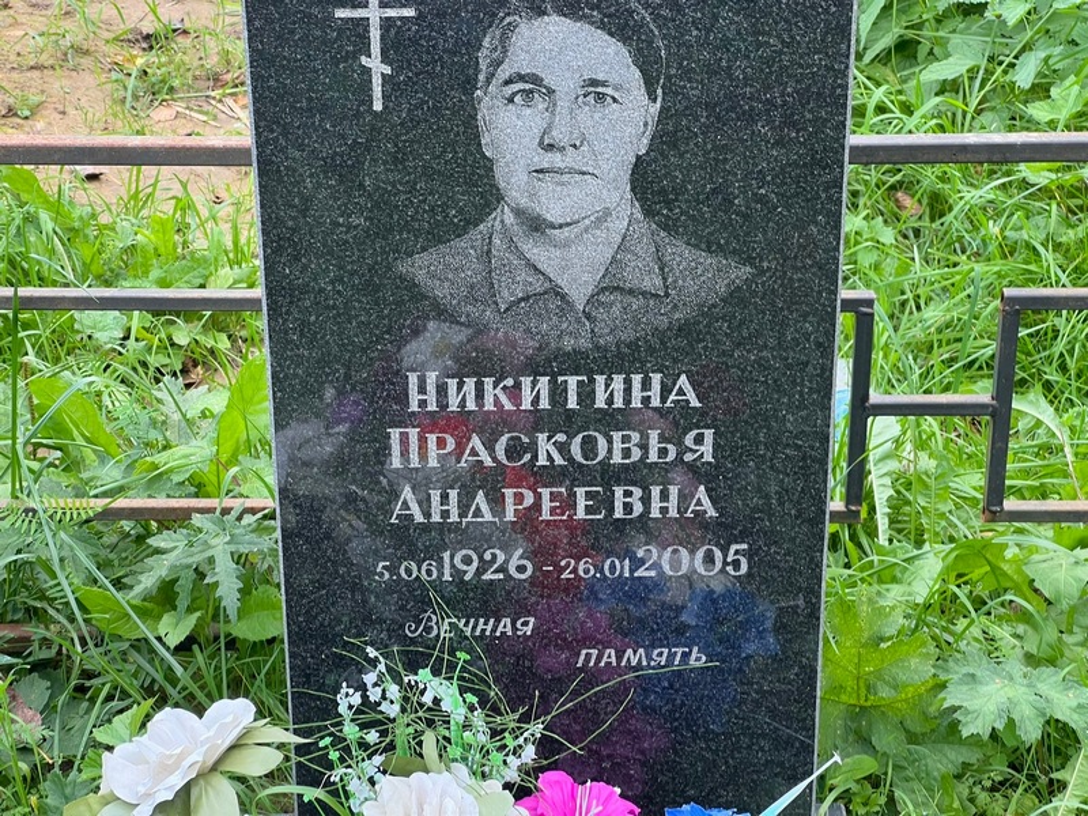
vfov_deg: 19.1
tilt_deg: -26.1
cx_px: 544
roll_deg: -0.2
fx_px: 2420
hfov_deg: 25.3
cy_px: 408
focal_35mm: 77
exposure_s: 1/99
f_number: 2.8
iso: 64
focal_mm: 9
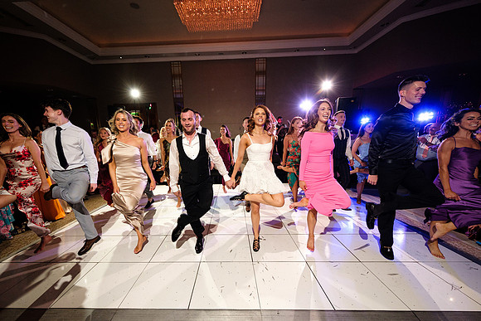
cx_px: 225
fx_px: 183
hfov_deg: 105.5
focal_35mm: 14
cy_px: 175
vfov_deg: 82.5
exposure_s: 1/160
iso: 640
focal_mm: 8
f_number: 2.8
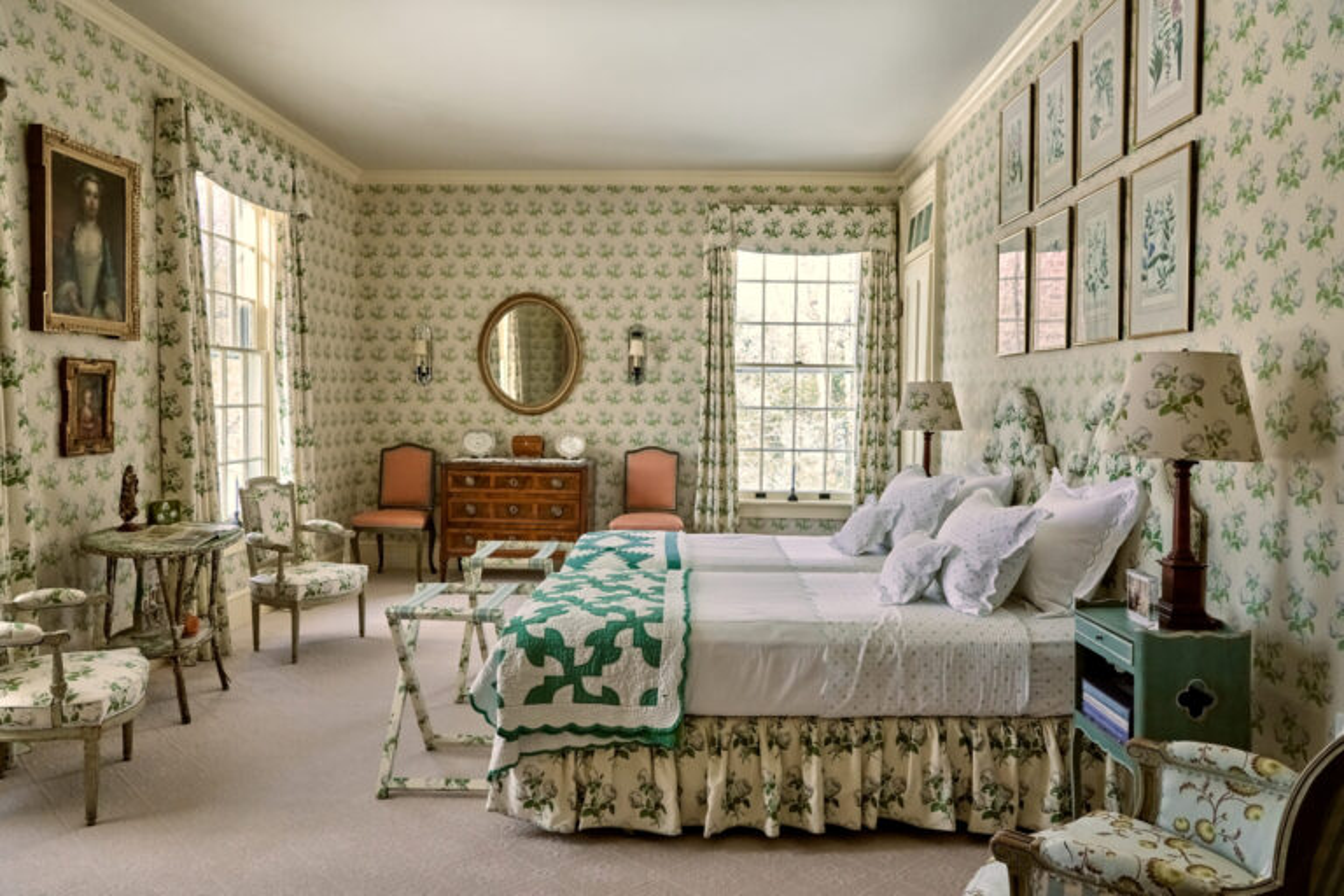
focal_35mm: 24
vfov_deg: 53.1
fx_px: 896
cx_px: 672
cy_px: 448
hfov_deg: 73.7
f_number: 8
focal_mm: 24
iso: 2000
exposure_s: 1/200
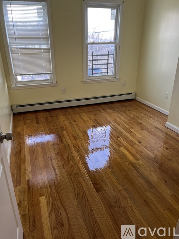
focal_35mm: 26
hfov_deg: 53.0
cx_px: 90
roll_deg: +0.4
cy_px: 120
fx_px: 179
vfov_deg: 67.3
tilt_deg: -22.6
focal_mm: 5.1
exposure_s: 1/120
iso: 125
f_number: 1.6
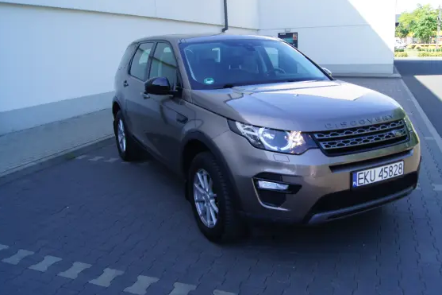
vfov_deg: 42.3
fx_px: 380
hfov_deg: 60.2
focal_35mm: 31
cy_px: 147
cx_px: 245
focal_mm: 18
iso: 100
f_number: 8
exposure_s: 1/40
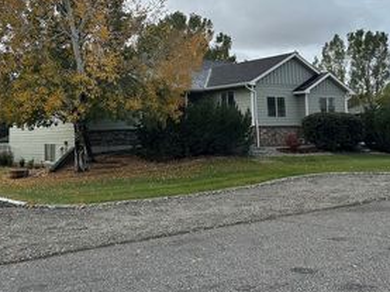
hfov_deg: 40.5
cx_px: 183
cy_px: 81
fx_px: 529
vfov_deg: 30.4
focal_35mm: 47
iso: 50
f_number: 1.5
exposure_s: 1/3968
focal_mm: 5.7
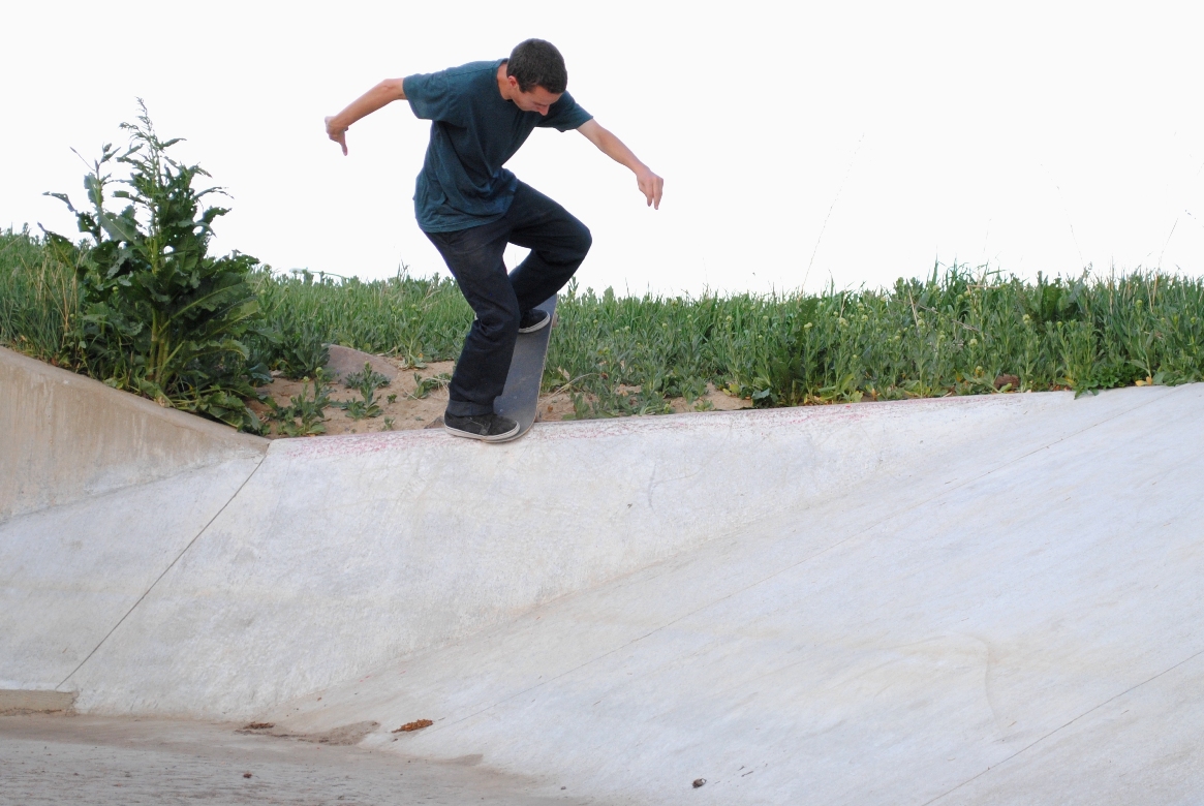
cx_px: 602
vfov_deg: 16.6
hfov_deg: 24.6
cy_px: 403
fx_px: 2763
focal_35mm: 82
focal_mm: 55
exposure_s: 1/250
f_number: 5.6
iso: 400
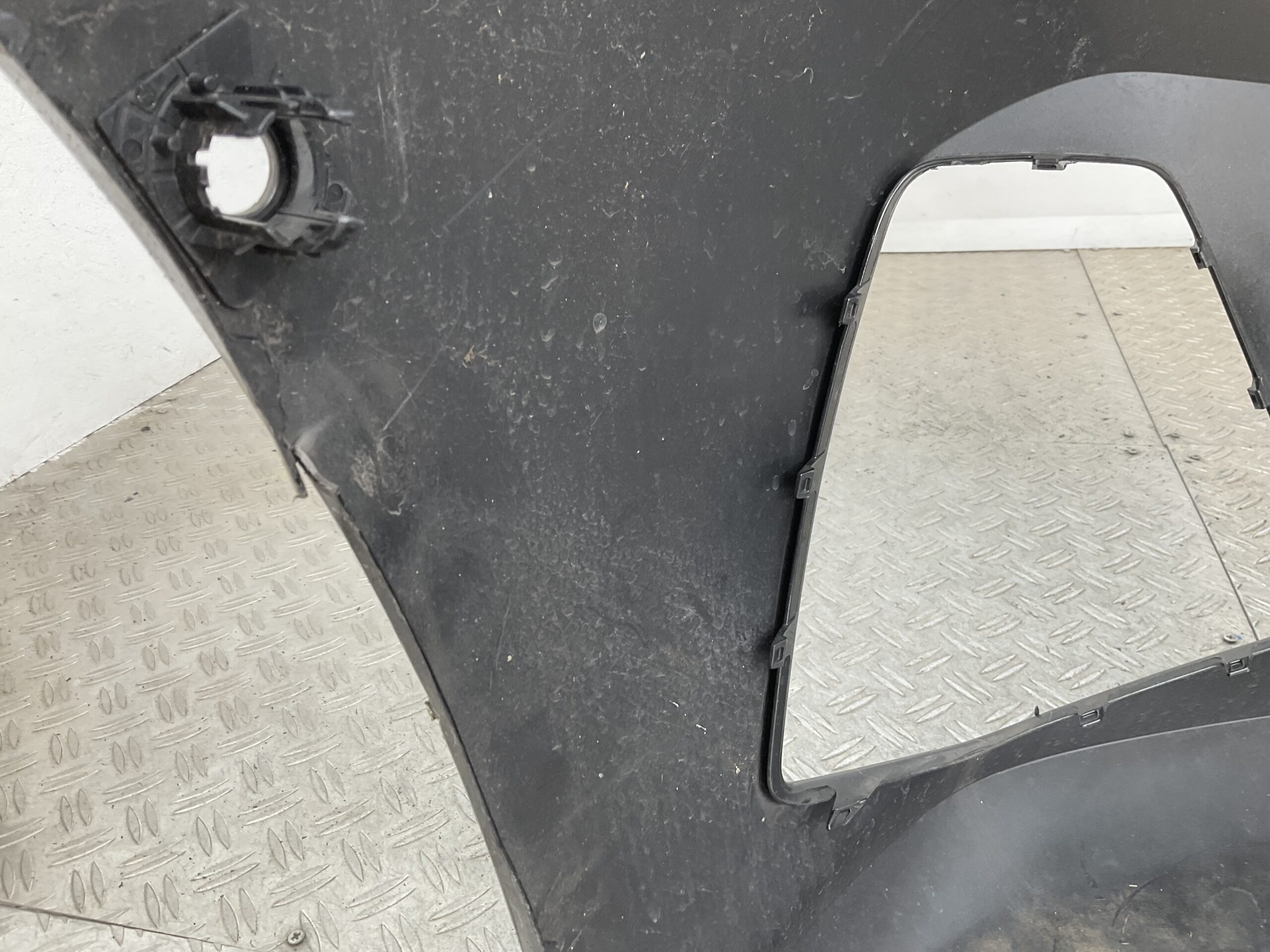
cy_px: 476
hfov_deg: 61.7
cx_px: 635
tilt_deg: -28.6
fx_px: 1064
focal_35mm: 29
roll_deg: +2.3
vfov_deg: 48.2
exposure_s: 1/100
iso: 32
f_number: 1.8
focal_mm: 3
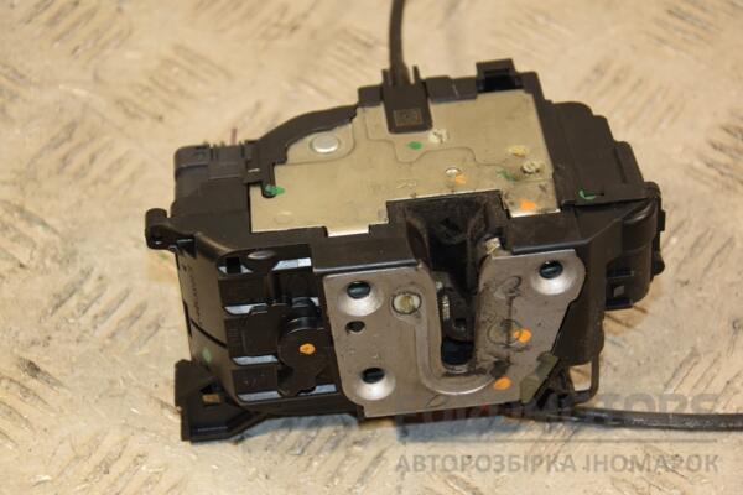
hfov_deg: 20.6
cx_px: 372
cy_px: 248
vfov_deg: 13.8
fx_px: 2043
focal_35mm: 99
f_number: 5.3
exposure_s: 1/125
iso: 800
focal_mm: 66
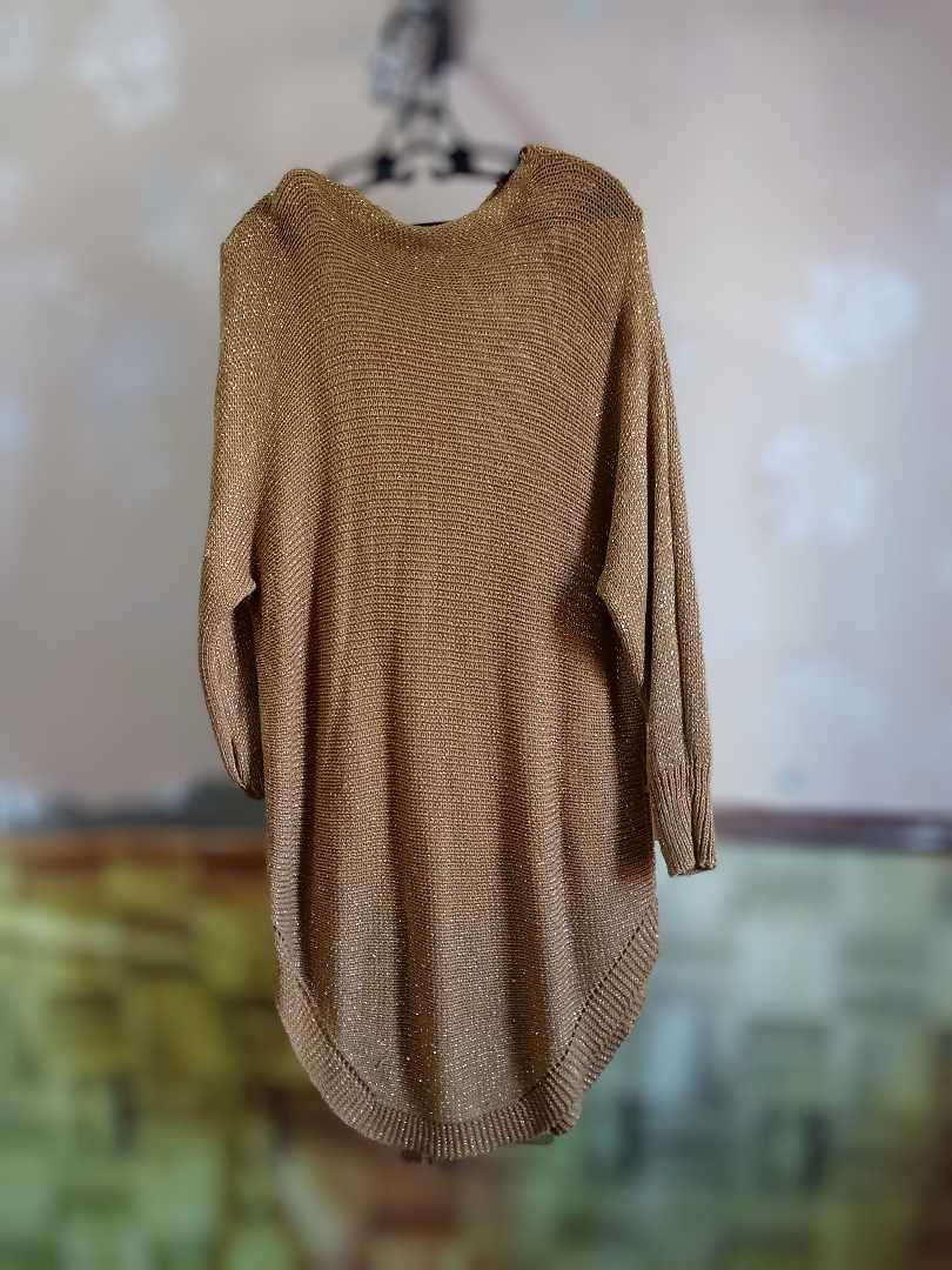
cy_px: 635
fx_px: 990
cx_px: 476
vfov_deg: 65.3
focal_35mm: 27
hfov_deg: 51.4
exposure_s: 1/33.3
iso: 333
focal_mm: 2.79
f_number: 2
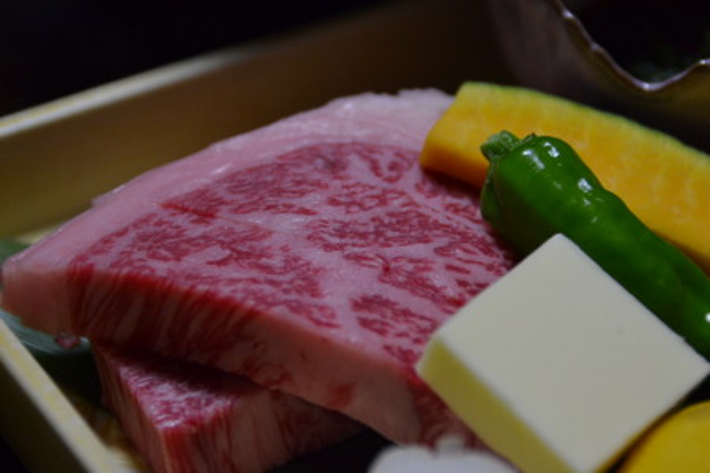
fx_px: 2544
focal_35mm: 129
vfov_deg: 10.6
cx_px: 355
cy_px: 236
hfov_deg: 15.9
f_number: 5.6
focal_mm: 86
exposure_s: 1/80
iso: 1600
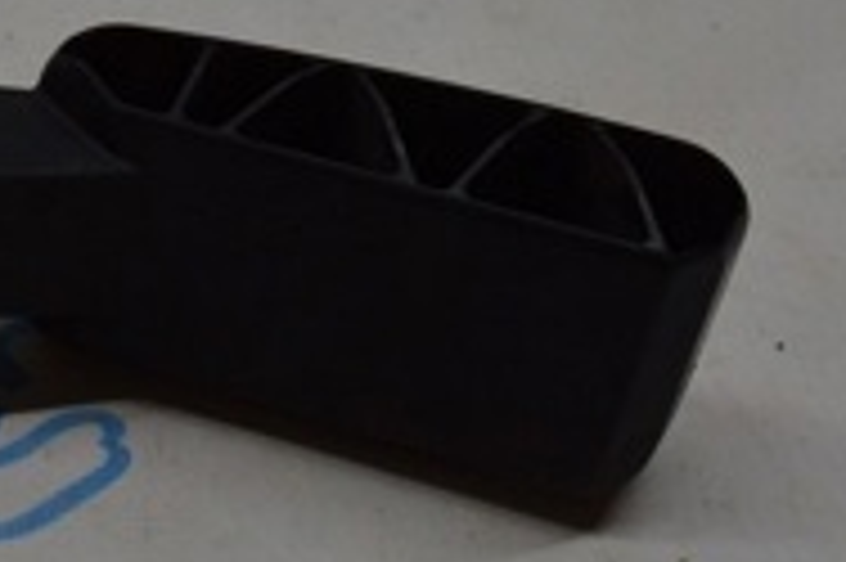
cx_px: -274
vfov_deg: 13.4
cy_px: 205
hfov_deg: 18.5
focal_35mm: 102
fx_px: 2395
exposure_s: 1/125
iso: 320
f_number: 5.6
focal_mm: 20
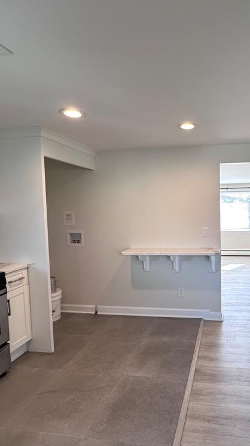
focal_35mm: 21
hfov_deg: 50.9
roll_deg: +1.4
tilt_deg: -2.1
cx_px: 193
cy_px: 222
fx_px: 248
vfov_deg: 83.9
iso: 100
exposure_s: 1/120
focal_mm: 2.22
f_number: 2.2
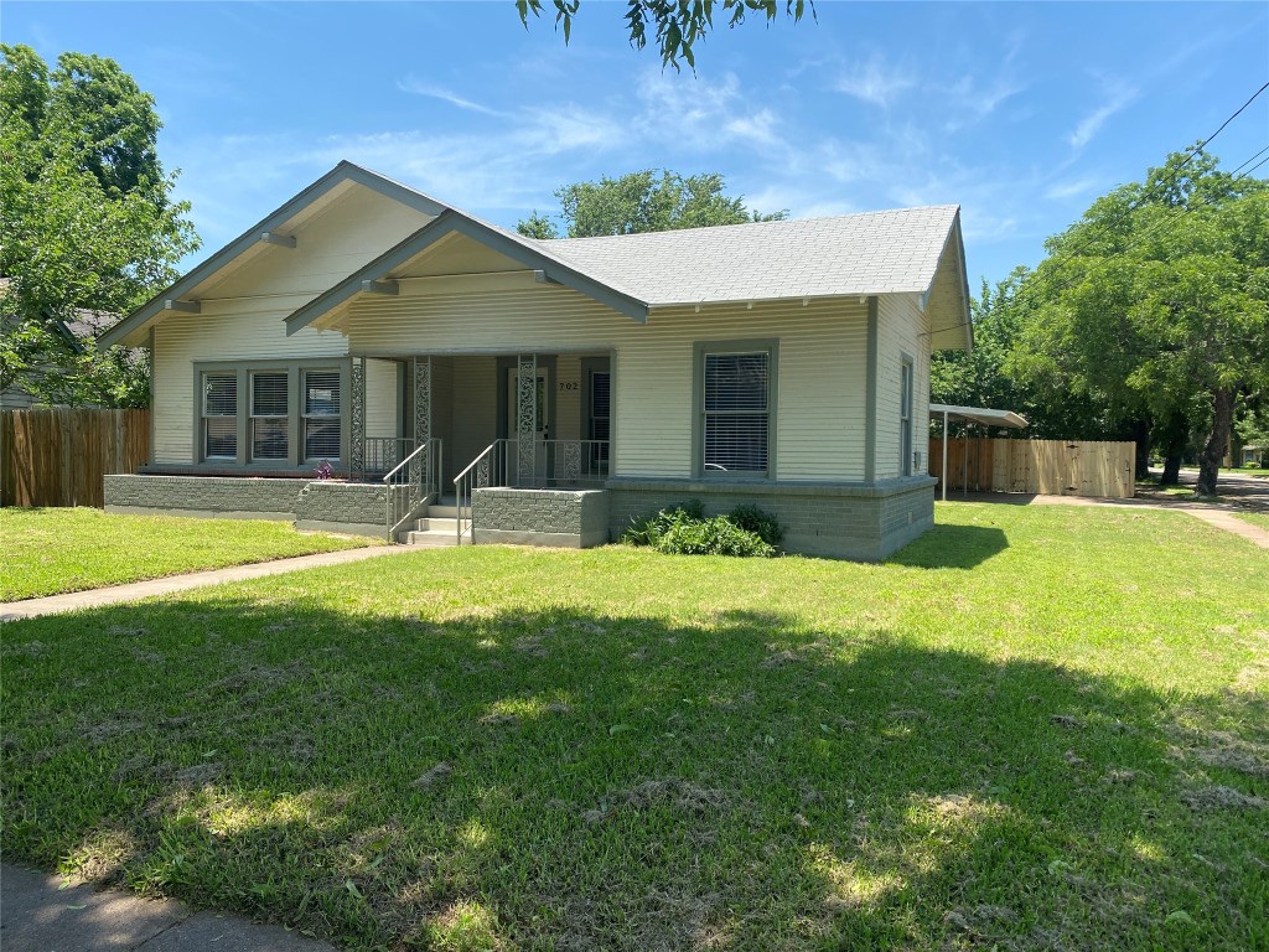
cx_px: 634
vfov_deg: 53.1
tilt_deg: -1.2
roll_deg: -0.5
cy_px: 476
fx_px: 953
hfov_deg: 67.3
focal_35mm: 26
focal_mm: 4.25
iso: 32
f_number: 1.8
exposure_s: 1/1701
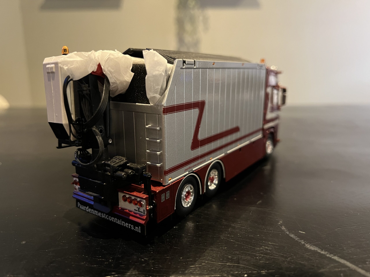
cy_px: 138
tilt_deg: -13.5
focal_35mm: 26
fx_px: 278
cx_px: 185
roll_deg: +0.7
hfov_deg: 67.3
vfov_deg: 53.1
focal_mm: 5.7
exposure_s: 1/36
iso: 640
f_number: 1.5
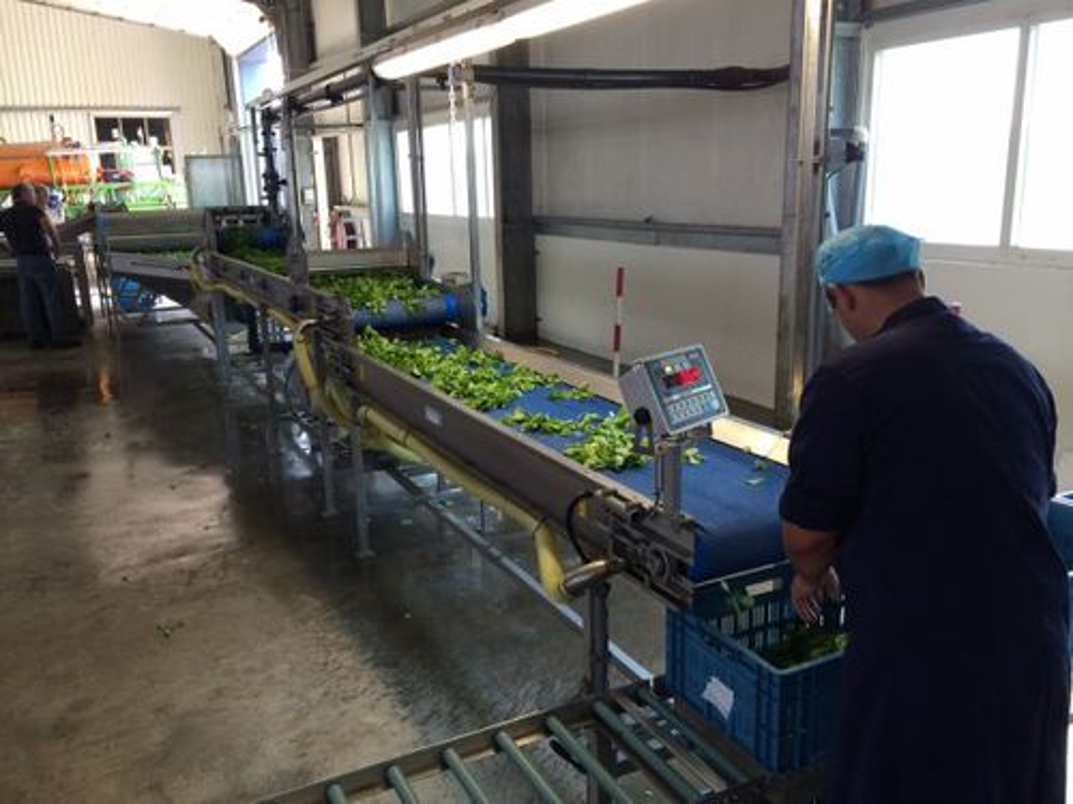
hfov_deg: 60.0
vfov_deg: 46.8
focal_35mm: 30
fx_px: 930
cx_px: 536
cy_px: 402
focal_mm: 4.12
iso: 50
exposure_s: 1/30
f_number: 2.2
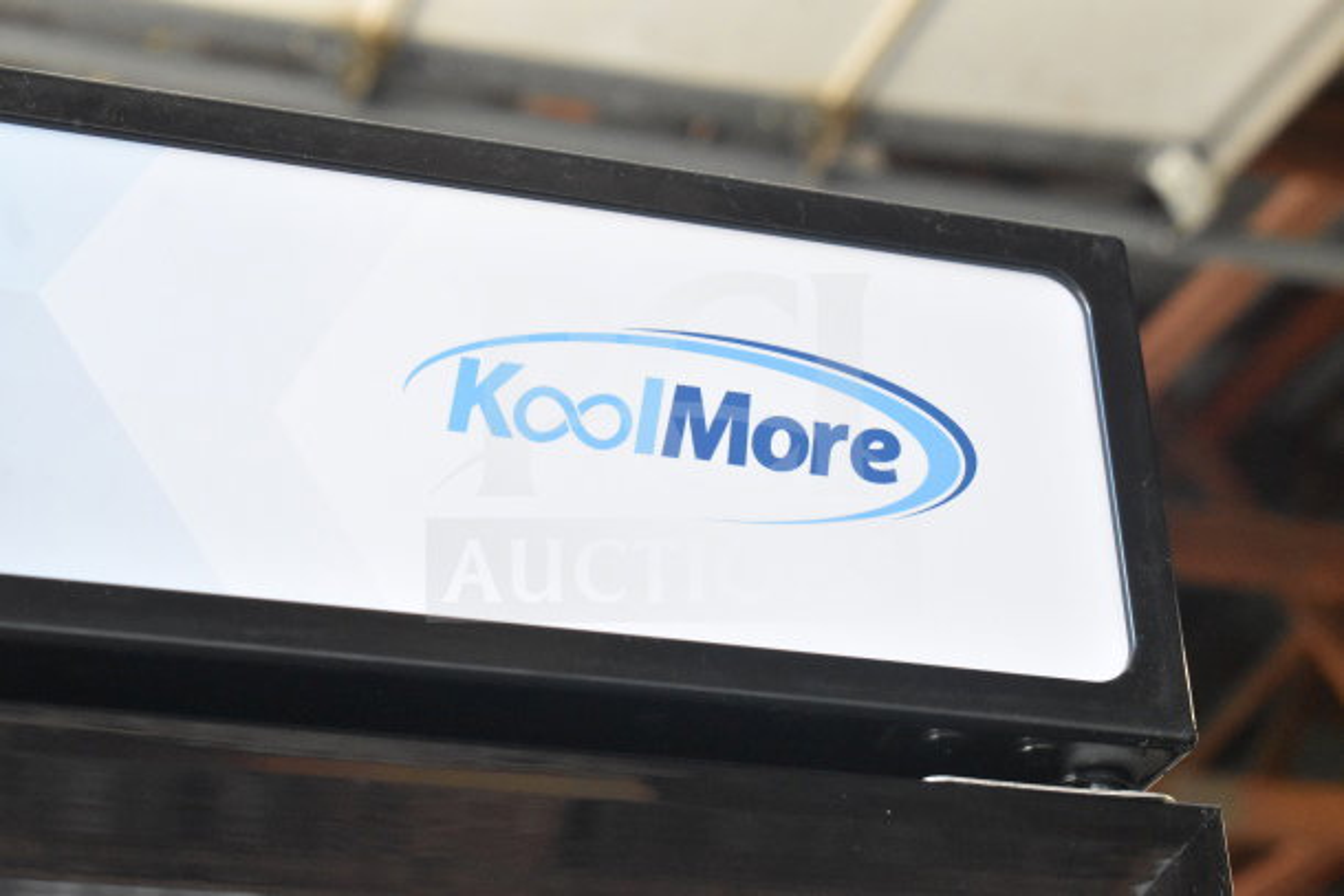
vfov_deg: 16.6
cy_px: 448
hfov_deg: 24.6
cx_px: 672
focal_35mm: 82
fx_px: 3081
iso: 6400
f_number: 9
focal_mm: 55
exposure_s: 1/320
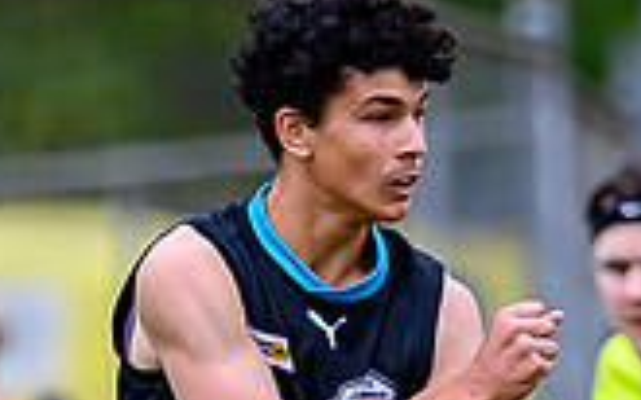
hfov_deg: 0.6
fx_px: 65505
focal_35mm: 3751
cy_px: 557
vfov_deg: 0.3
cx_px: 98
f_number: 4
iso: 250
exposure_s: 1/1250
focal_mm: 500
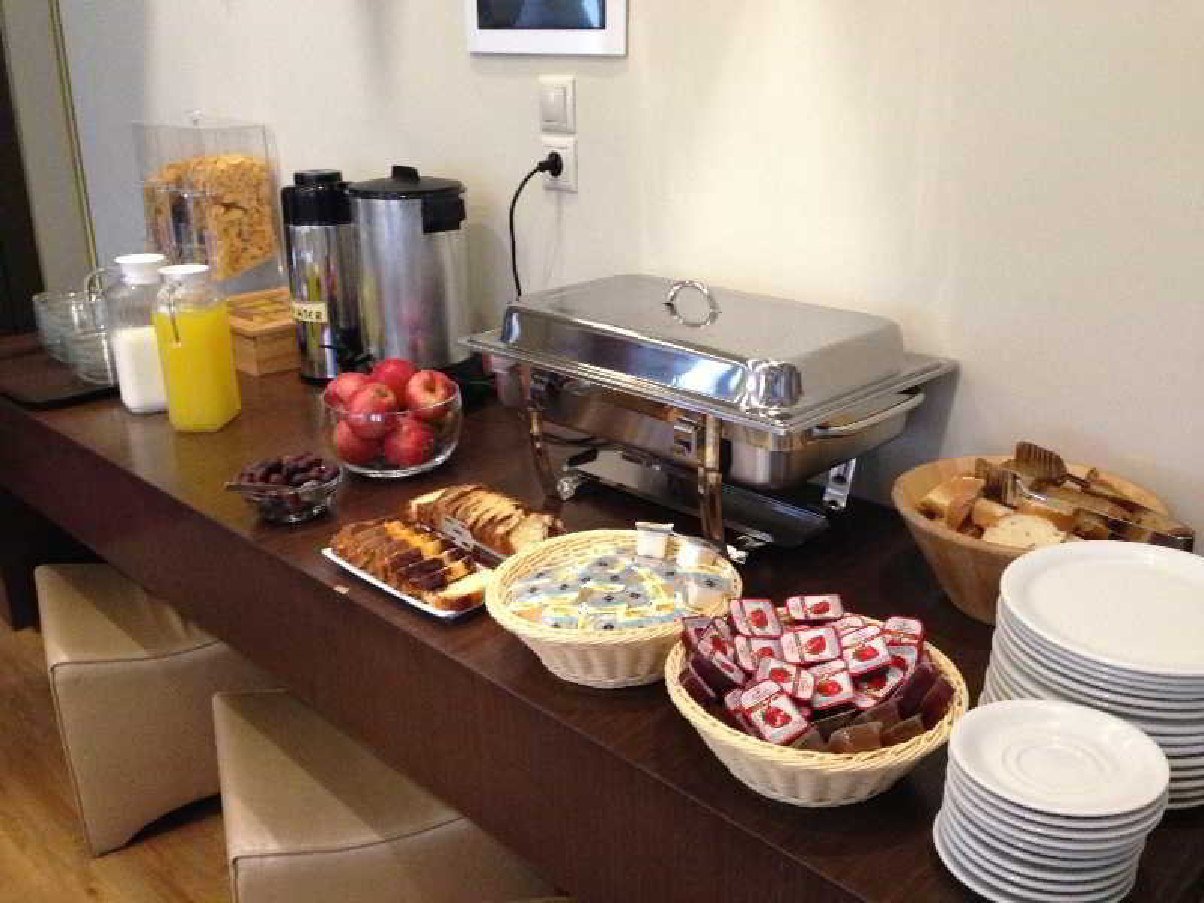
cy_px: 452
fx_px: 1148
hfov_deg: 55.4
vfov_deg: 42.9
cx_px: 602
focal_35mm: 33
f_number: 2.4
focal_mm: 4.13
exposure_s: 1/17
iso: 400
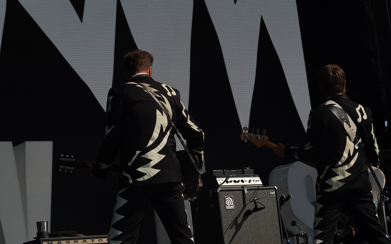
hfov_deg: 19.3
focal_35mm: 108
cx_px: 195
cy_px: 119
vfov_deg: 12.1
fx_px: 1151
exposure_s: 1/800
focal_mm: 105
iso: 100
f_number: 8
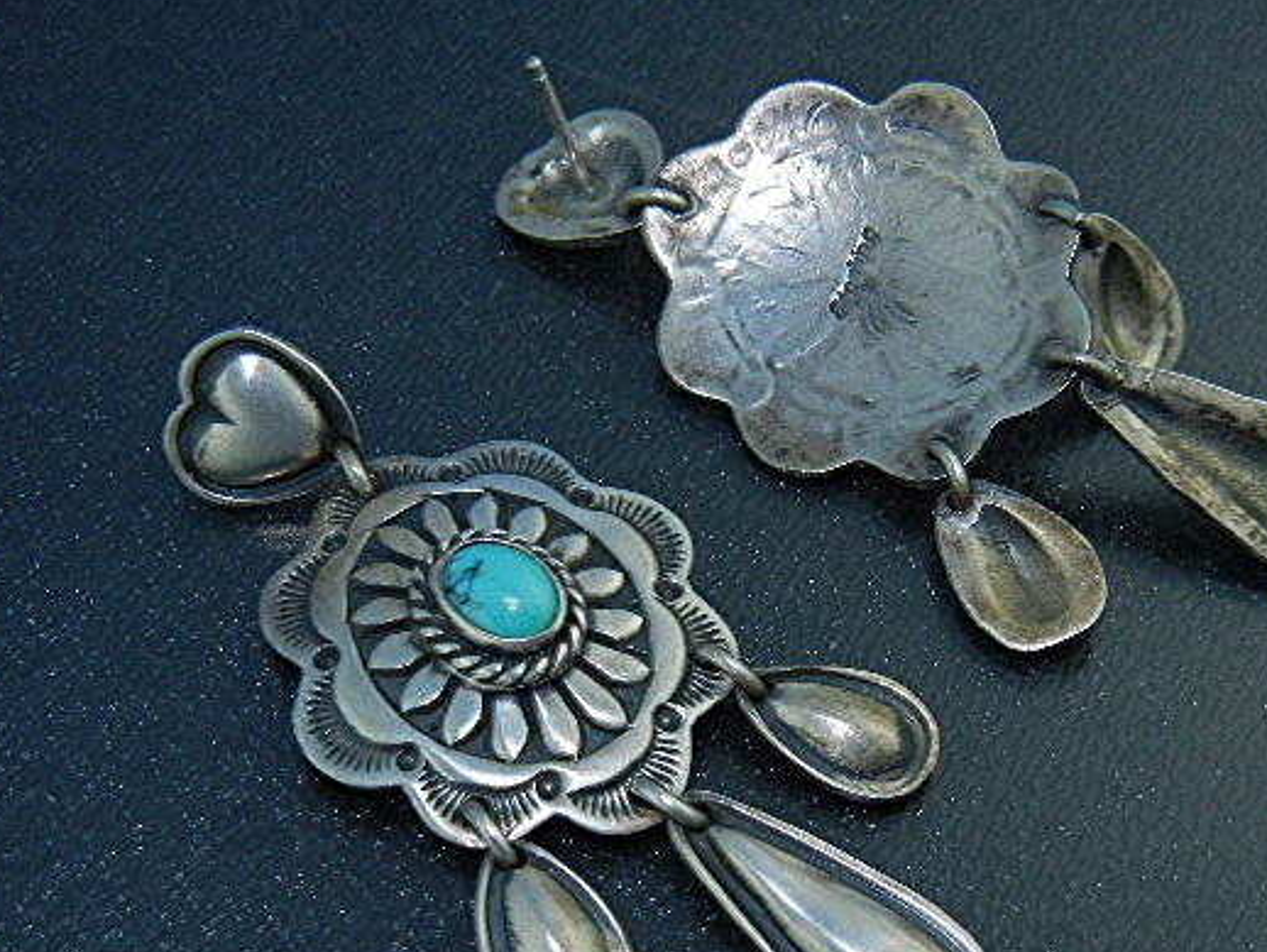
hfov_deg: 23.2
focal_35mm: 84
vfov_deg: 17.6
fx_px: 3076
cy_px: 568
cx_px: 748
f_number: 4.1
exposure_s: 1/30
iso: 200
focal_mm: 12.2
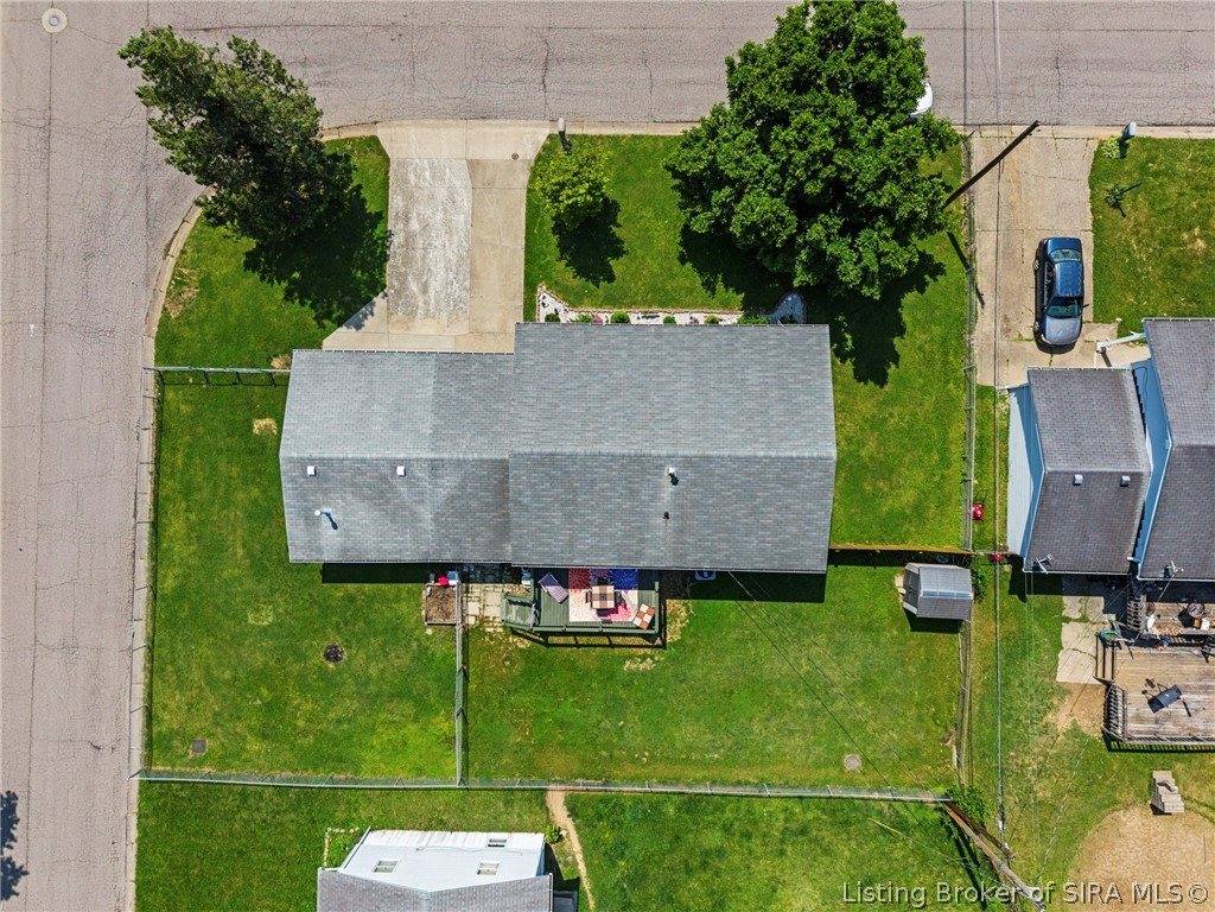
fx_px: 842
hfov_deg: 71.6
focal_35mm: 24
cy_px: 456
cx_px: 608
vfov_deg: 56.8
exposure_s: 1/4000
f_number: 1.8
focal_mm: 8.67
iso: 150
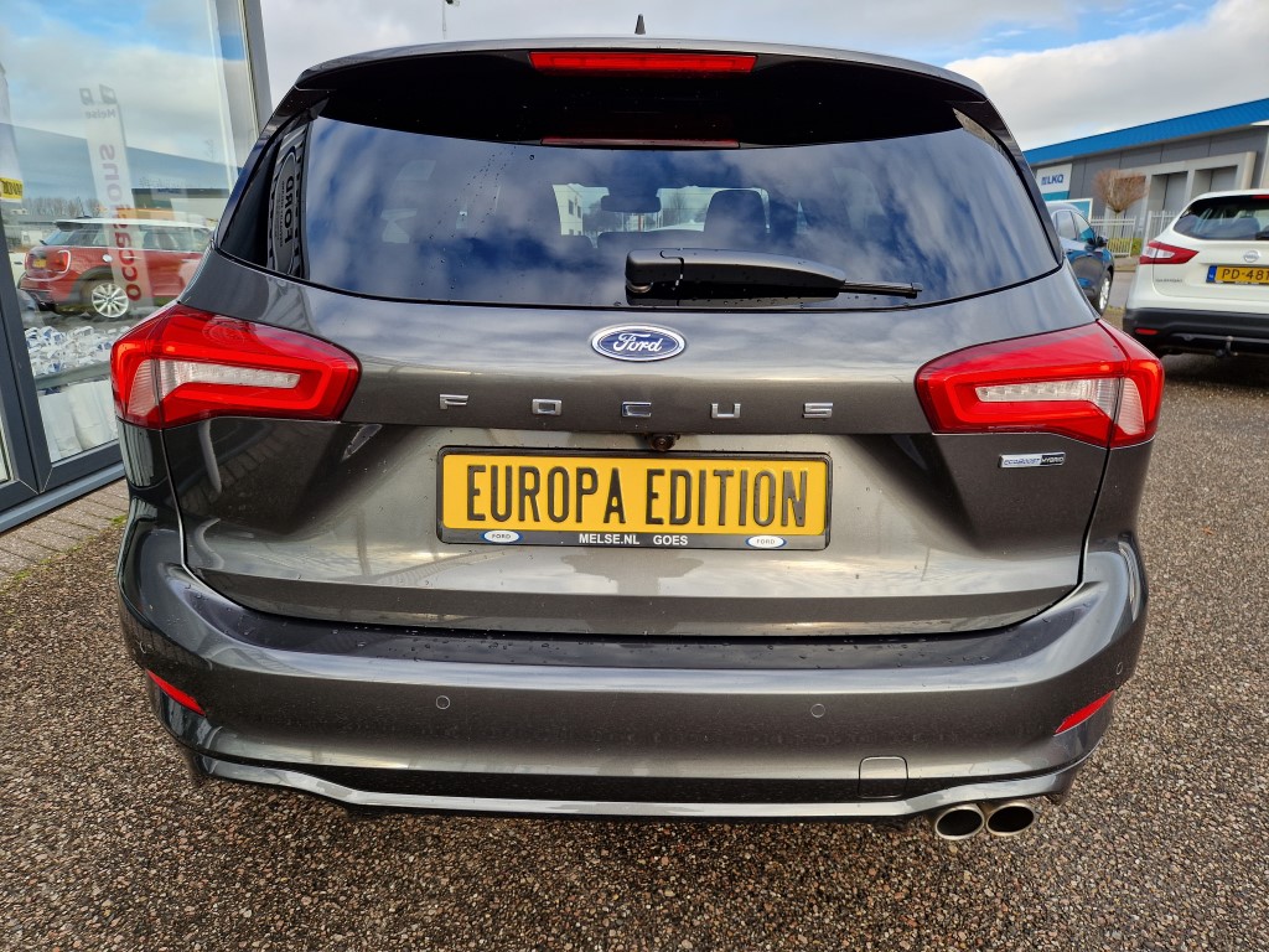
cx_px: 634
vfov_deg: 58.9
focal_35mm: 23
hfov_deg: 73.9
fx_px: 843
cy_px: 476
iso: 50
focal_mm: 5.4
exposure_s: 1/289
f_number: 1.8
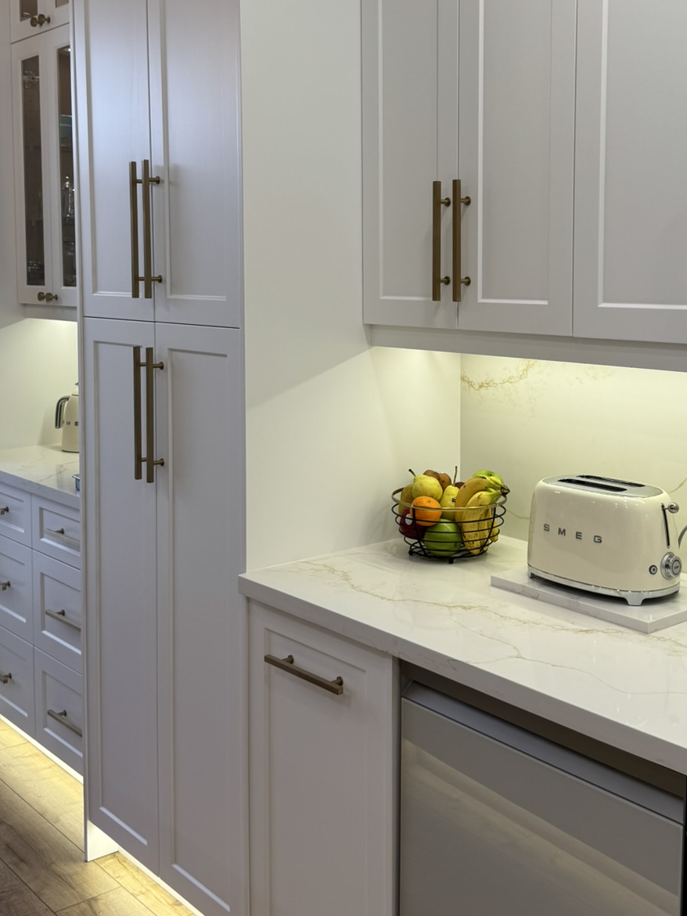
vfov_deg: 44.3
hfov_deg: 34.3
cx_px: 388
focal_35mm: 42
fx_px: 1111
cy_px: 330
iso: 64
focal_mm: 6.76
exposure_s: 1/120
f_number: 1.78
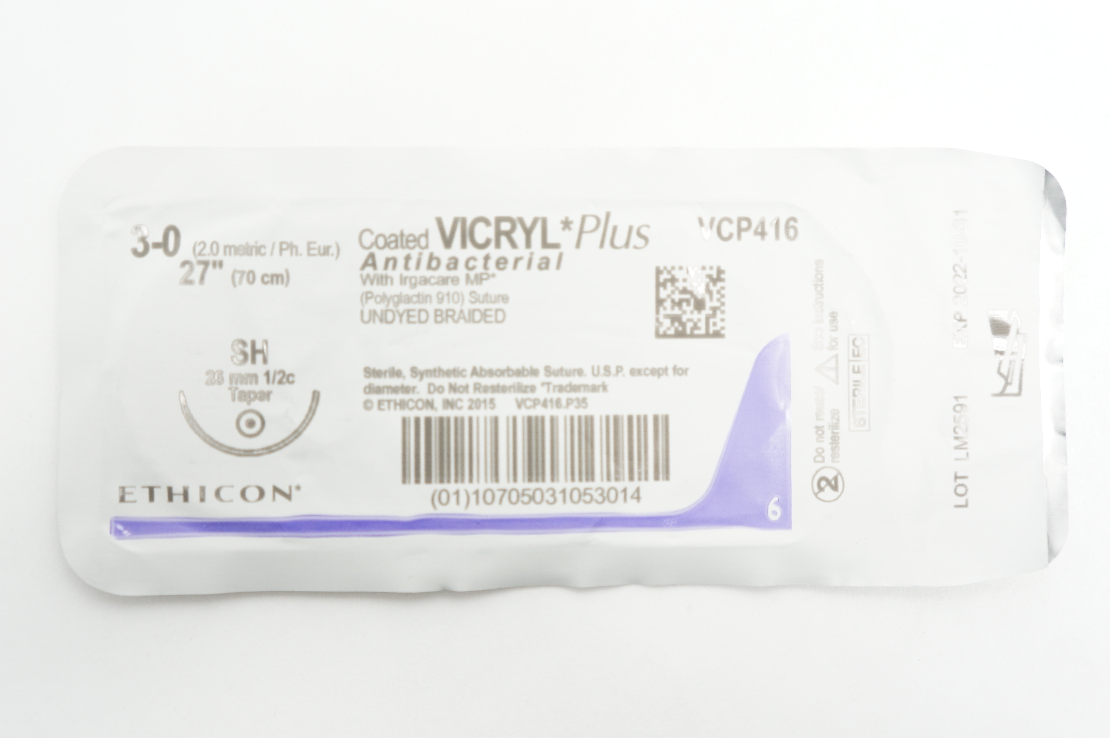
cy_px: 369
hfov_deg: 48.0
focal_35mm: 40
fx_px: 1247
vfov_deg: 32.9
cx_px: 555
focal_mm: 27
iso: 400
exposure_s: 1/40
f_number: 4
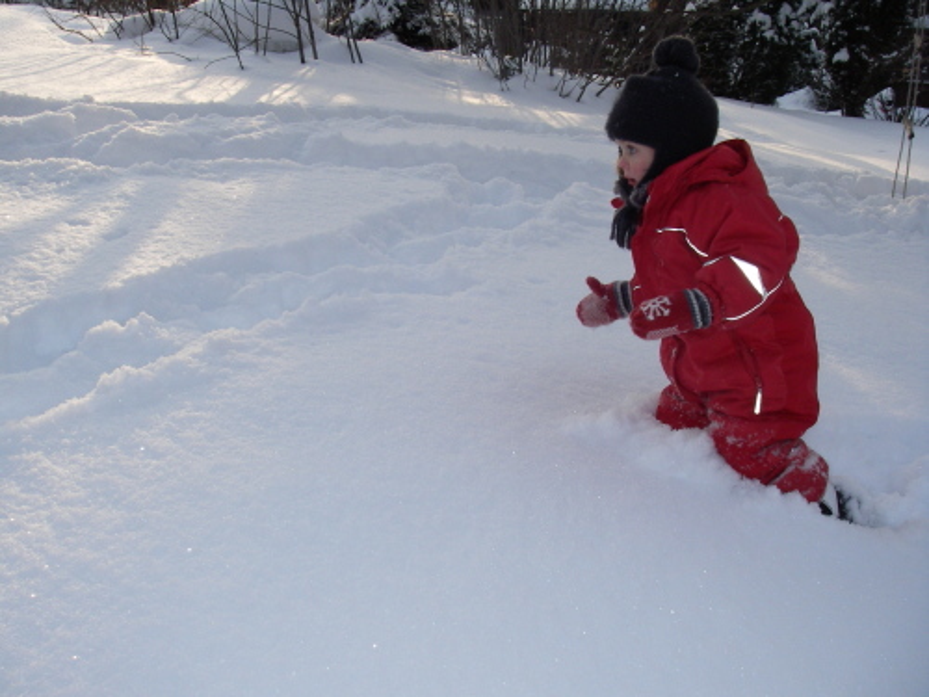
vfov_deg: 37.7
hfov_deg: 49.0
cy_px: 348
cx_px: 464
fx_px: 1020
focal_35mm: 38
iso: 100
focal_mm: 6.3
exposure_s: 1/250
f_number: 6.6
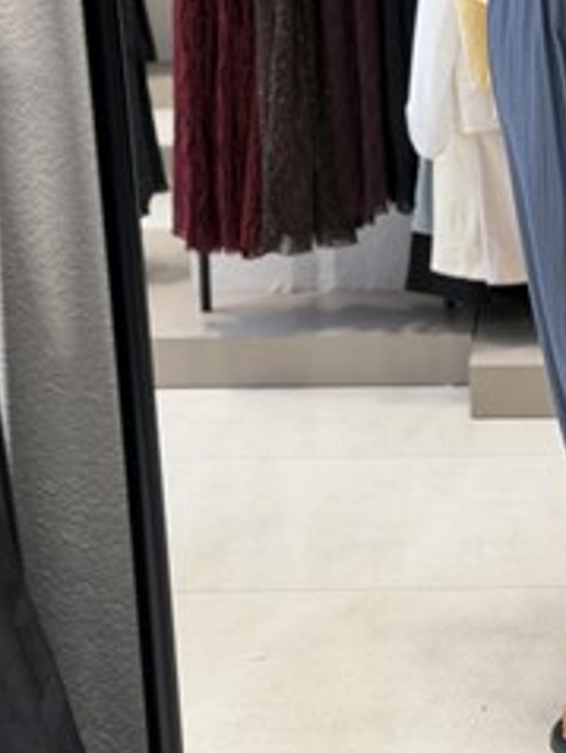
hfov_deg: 16.2
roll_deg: +0.7
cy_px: 142
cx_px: 517
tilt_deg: -26.2
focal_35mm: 90
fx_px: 1959
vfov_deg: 21.5
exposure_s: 1/100
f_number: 1.78
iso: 64
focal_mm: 6.76
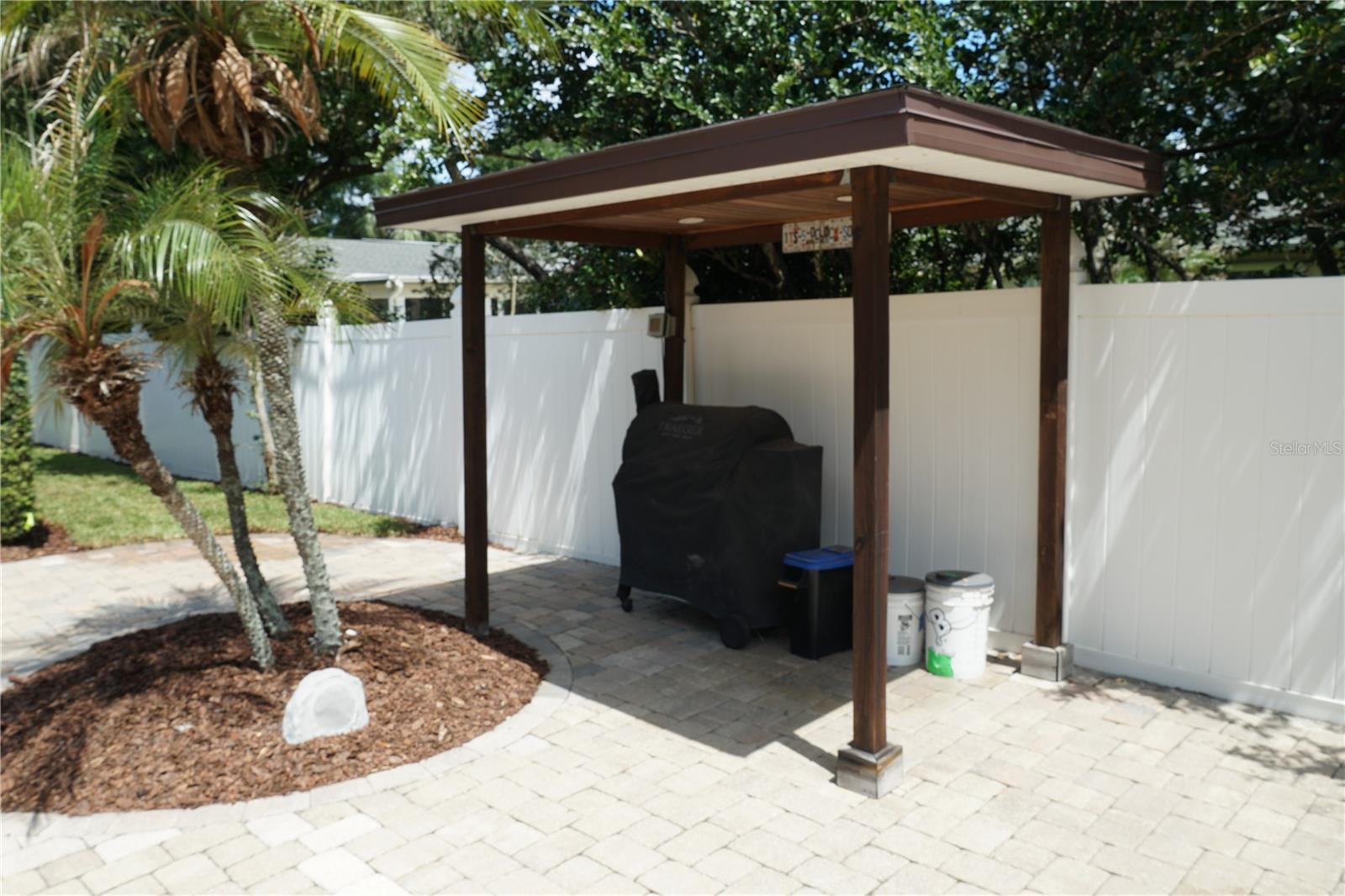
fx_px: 1008
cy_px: 448
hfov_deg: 67.4
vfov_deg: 47.9
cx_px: 672
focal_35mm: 27
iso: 100
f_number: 8
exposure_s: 1/60
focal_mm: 18
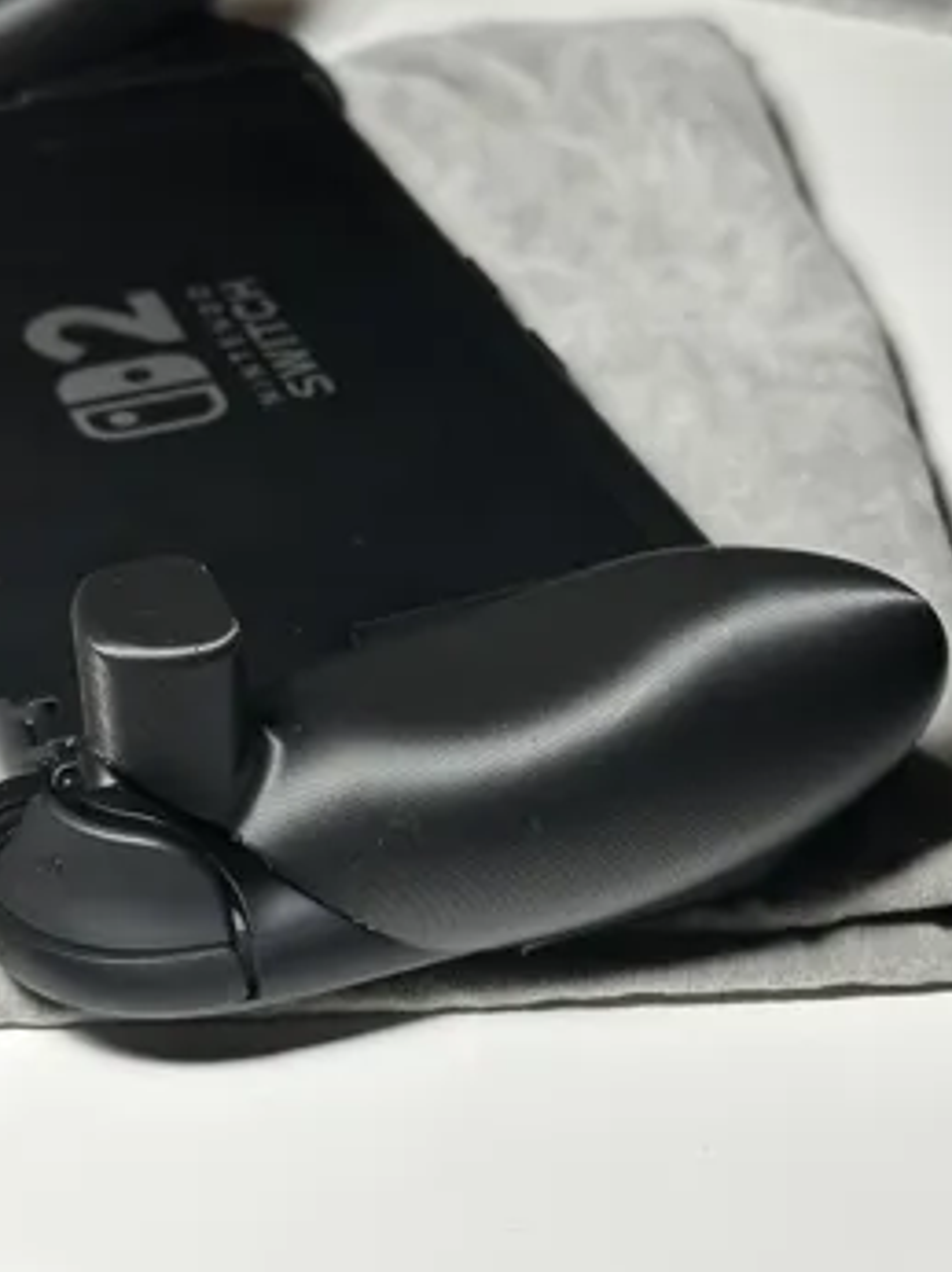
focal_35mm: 74
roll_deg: -1.3
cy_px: 818
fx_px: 2717
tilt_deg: -37.8
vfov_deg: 26.2
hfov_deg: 19.9
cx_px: 522
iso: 50
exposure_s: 1/100
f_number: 1.78
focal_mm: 6.86
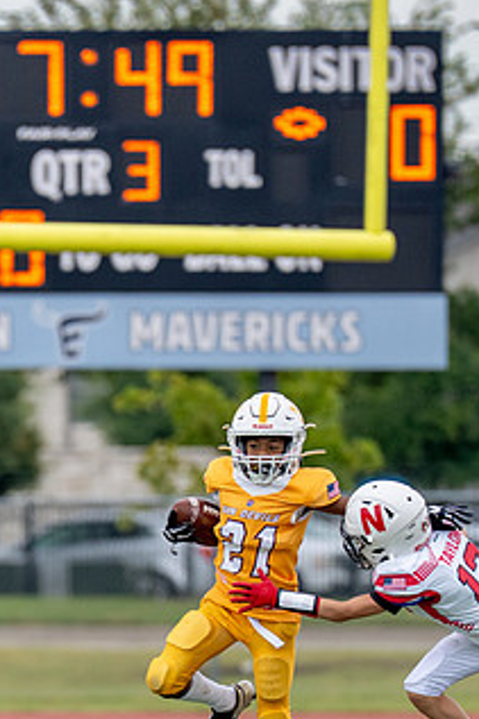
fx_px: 14305
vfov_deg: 2.9
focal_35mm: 716
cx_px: 127
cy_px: 613
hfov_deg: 1.9
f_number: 2.8
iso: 250
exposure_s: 1/2000
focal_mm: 200
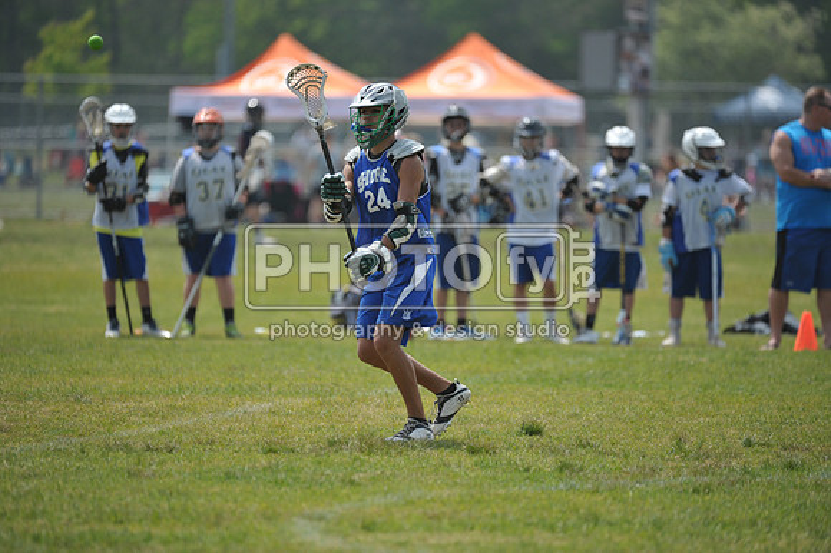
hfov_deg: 6.1
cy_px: 276
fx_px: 7844
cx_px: 416
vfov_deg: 4.0
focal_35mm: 340
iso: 640
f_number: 4
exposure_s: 1/3200
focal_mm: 340
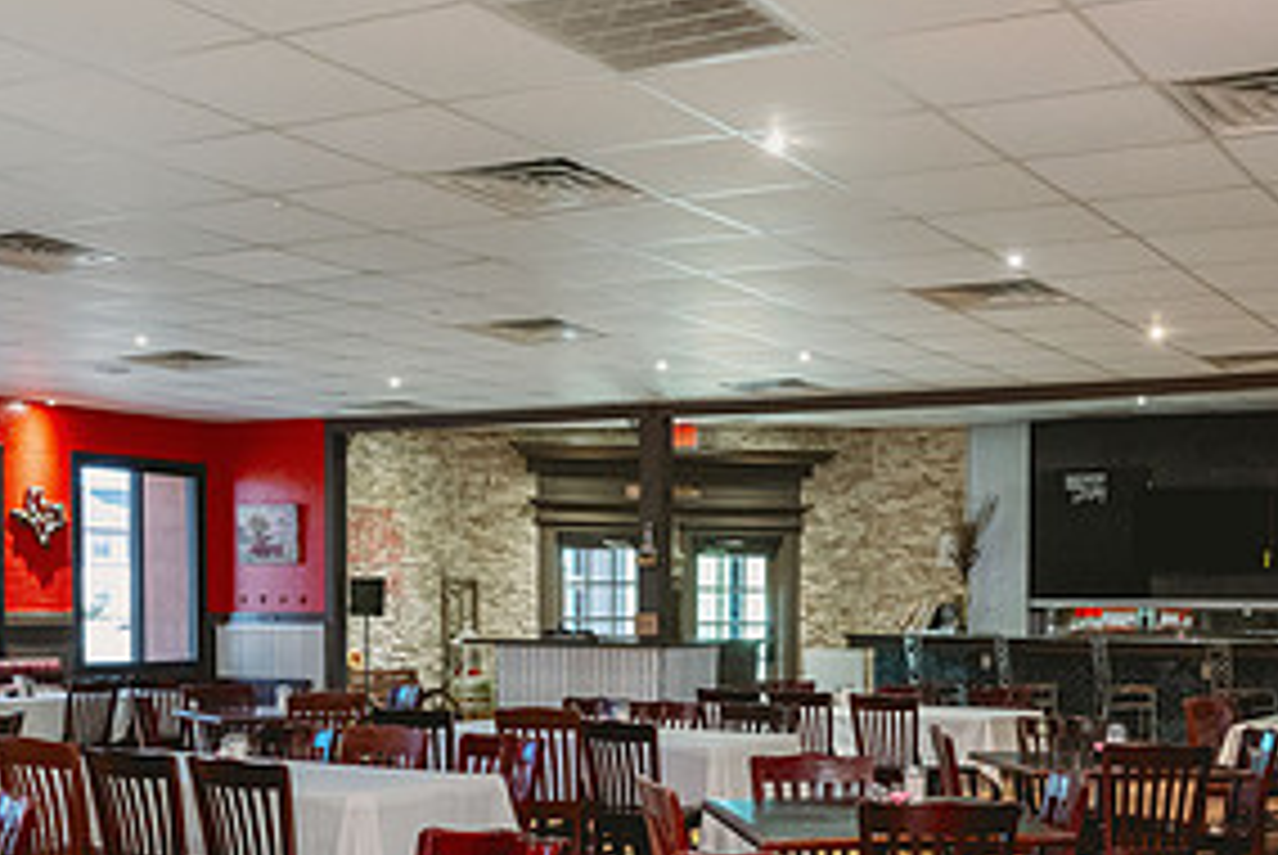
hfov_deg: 39.9
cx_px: 824
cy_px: 682
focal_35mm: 49
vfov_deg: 27.1
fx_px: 1741
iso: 3200
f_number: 7.1
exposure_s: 1/20
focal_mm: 24
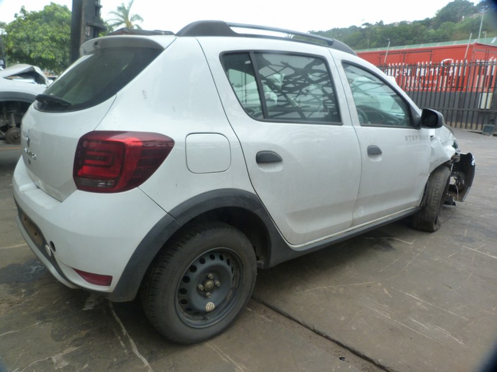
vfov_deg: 54.9
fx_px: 359
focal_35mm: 25
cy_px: 186
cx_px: 248
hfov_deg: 69.4
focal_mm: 4.5
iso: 125
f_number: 3.2
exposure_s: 1/125
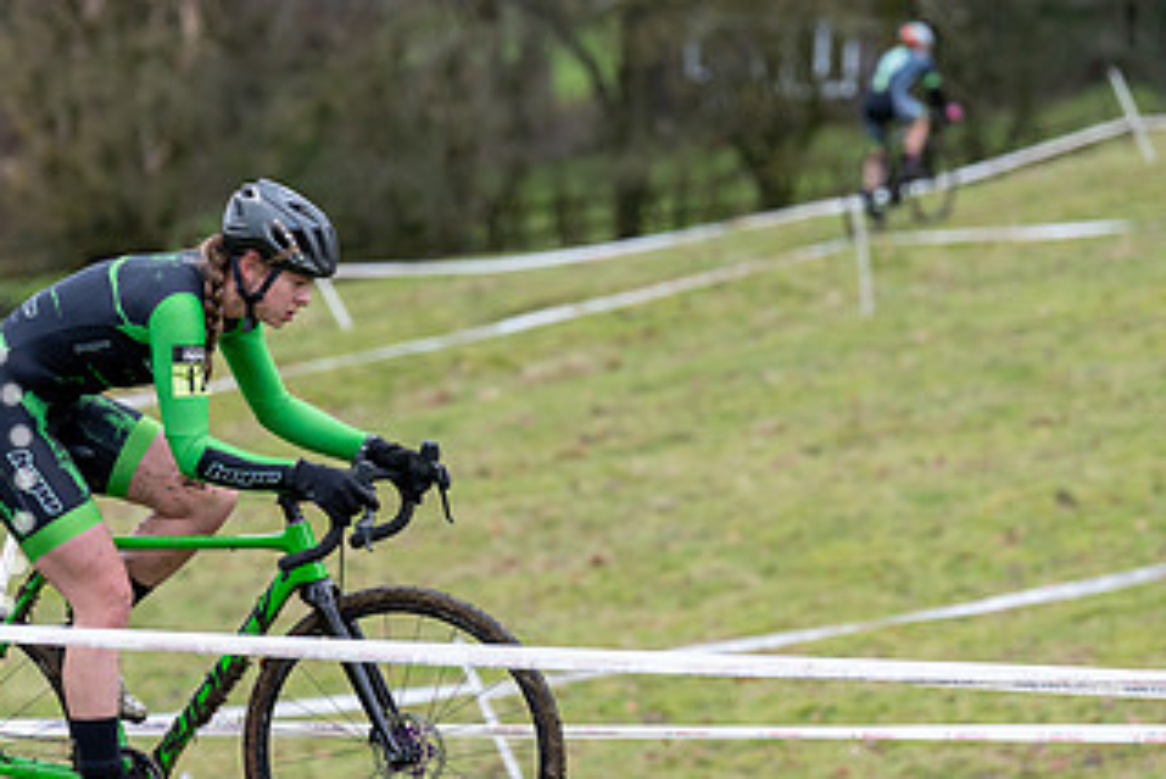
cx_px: 260
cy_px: 298
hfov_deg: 8.6
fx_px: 7776
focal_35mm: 240
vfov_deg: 5.7
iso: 1250
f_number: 3.2
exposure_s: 1/1000
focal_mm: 132
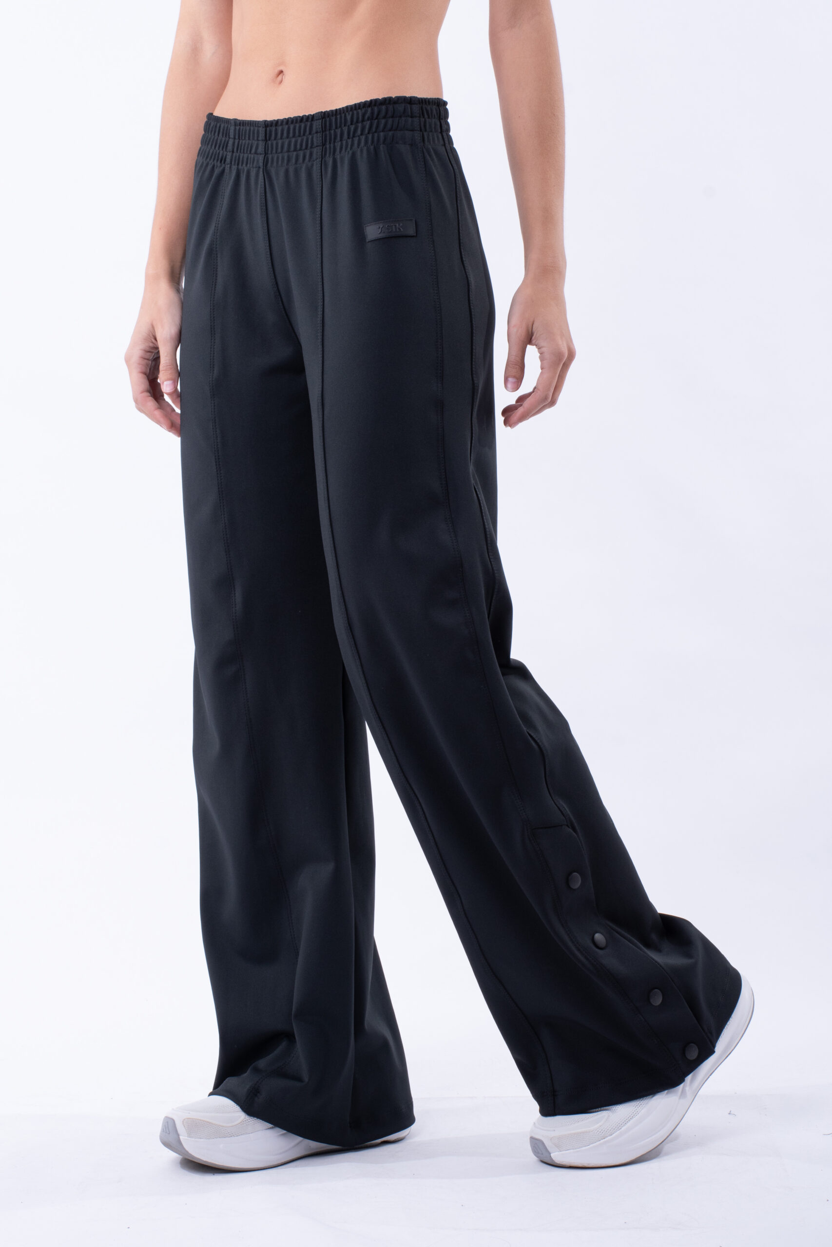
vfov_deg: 26.0
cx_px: 416
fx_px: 2703
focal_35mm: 78
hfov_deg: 17.5
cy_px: 624
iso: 160
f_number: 13
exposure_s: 1/160
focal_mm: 52
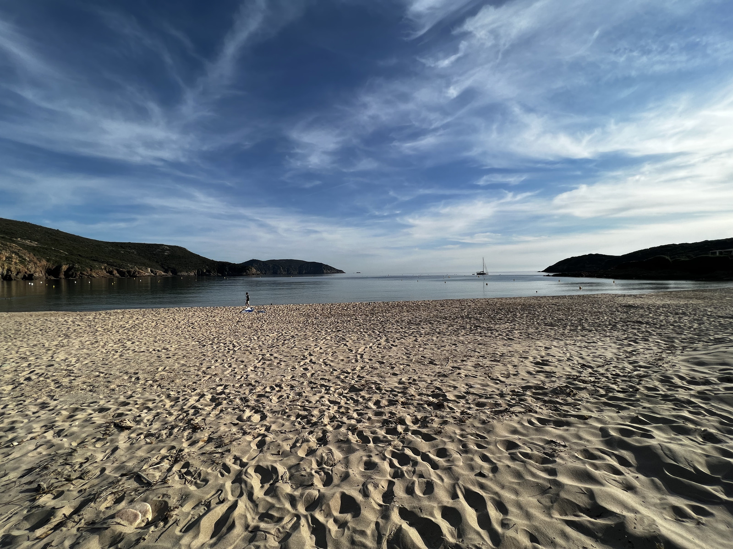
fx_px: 275
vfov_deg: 89.9
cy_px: 274
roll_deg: +0.6
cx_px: 366
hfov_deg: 106.2
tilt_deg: +0.0
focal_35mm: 13
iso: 32
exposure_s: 1/2660
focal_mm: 1.57
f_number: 1.8
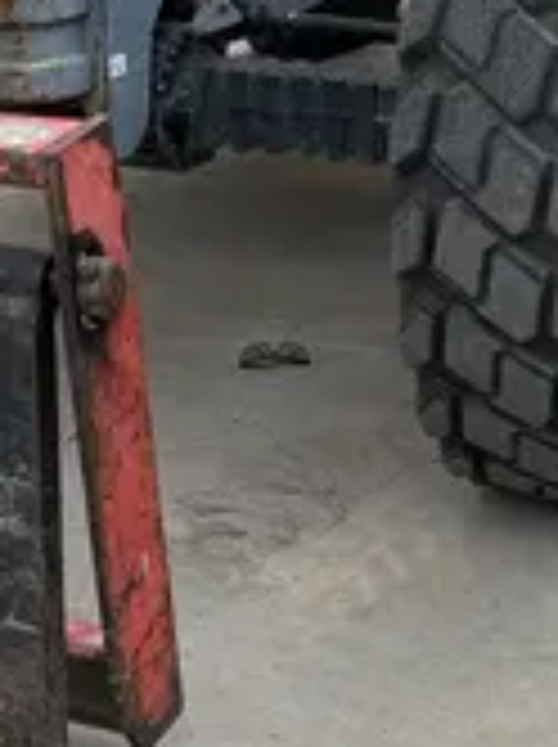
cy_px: 101
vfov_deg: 16.9
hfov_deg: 12.8
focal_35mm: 115
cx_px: 153
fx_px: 2478
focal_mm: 5.96
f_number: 1.6
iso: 50
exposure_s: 1/654
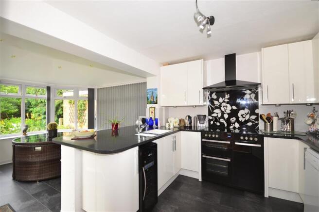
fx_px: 133
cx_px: 160
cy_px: 106
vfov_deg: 77.3
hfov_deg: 100.4
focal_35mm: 15
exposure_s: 1/40
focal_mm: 10
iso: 200
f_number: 5
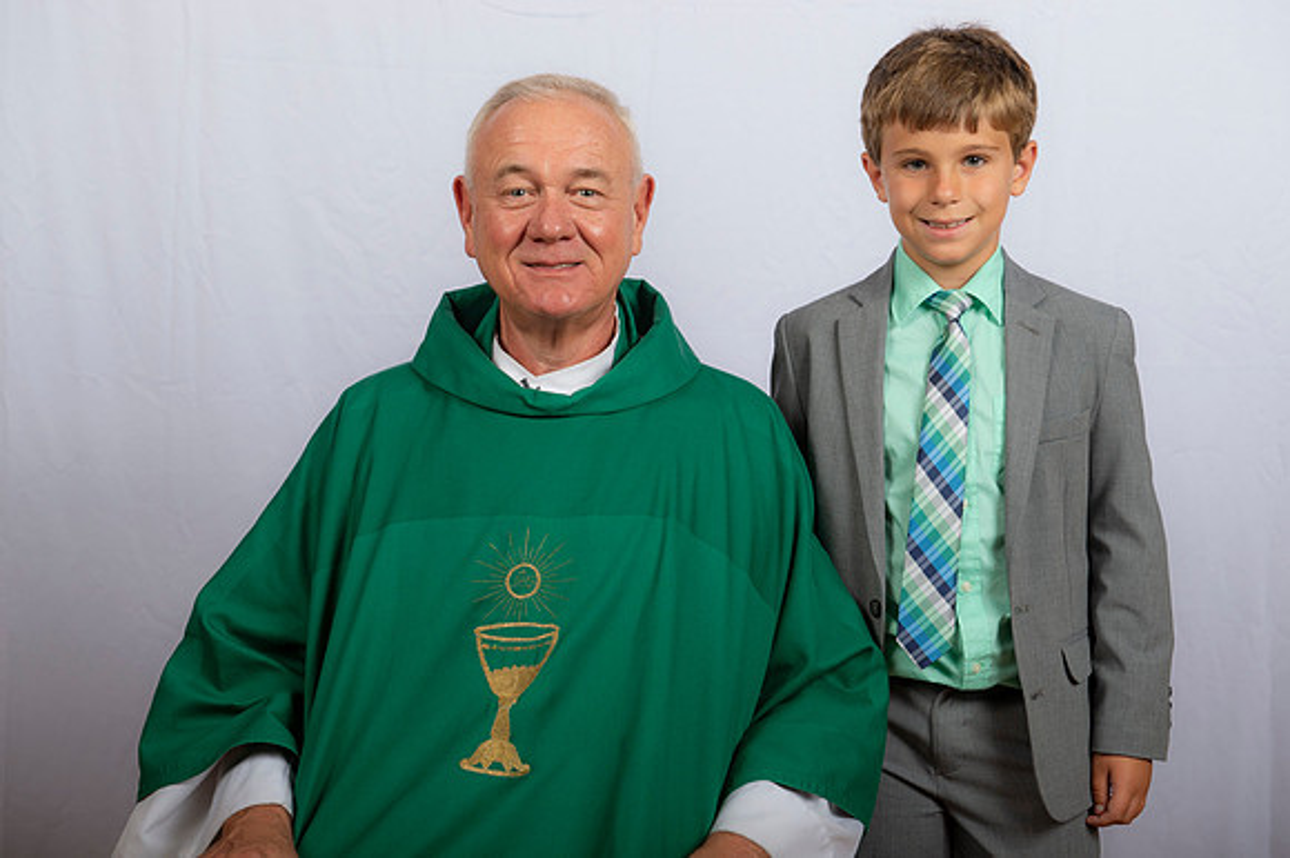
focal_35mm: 62
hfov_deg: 32.4
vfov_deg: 21.9
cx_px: 645
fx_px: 2220
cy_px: 429
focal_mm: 62
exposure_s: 1/200
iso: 320
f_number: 8
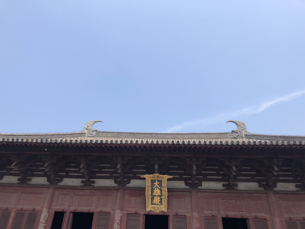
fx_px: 247
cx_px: 152
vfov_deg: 49.7
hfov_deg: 63.4
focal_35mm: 28
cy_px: 114
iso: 25
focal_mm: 3.99
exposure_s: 1/2667
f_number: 1.8
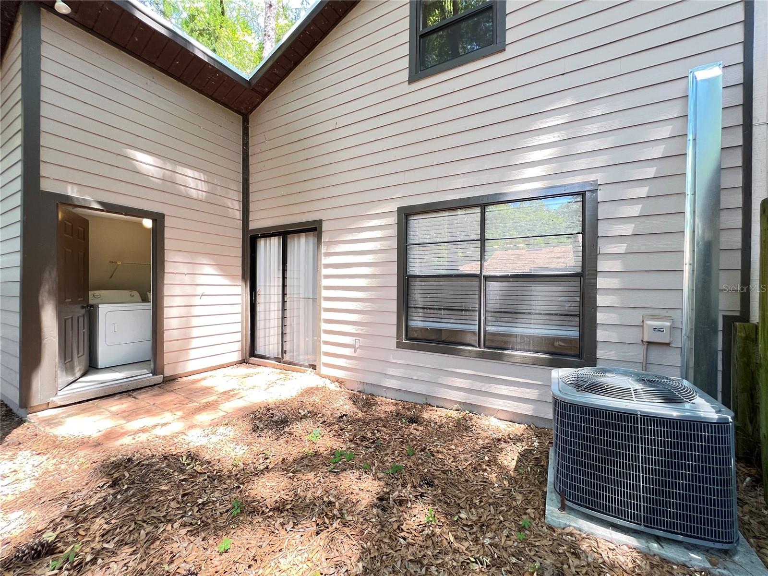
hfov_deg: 106.2
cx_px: 384
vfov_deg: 89.9
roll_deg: -0.6
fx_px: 288
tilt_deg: -0.3
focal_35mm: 13
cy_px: 288
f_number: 1.8
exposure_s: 1/99
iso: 160
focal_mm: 1.57
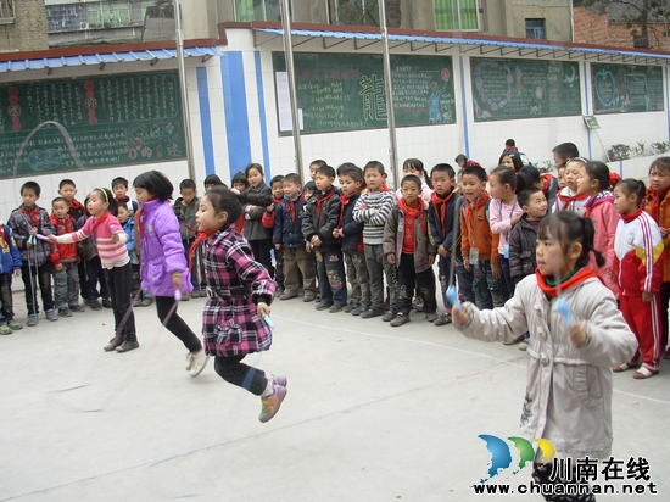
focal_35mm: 38
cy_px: 251
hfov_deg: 49.0
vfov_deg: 37.7
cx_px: 335
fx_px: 735
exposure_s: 1/157
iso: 50
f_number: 2.9
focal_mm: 6.3
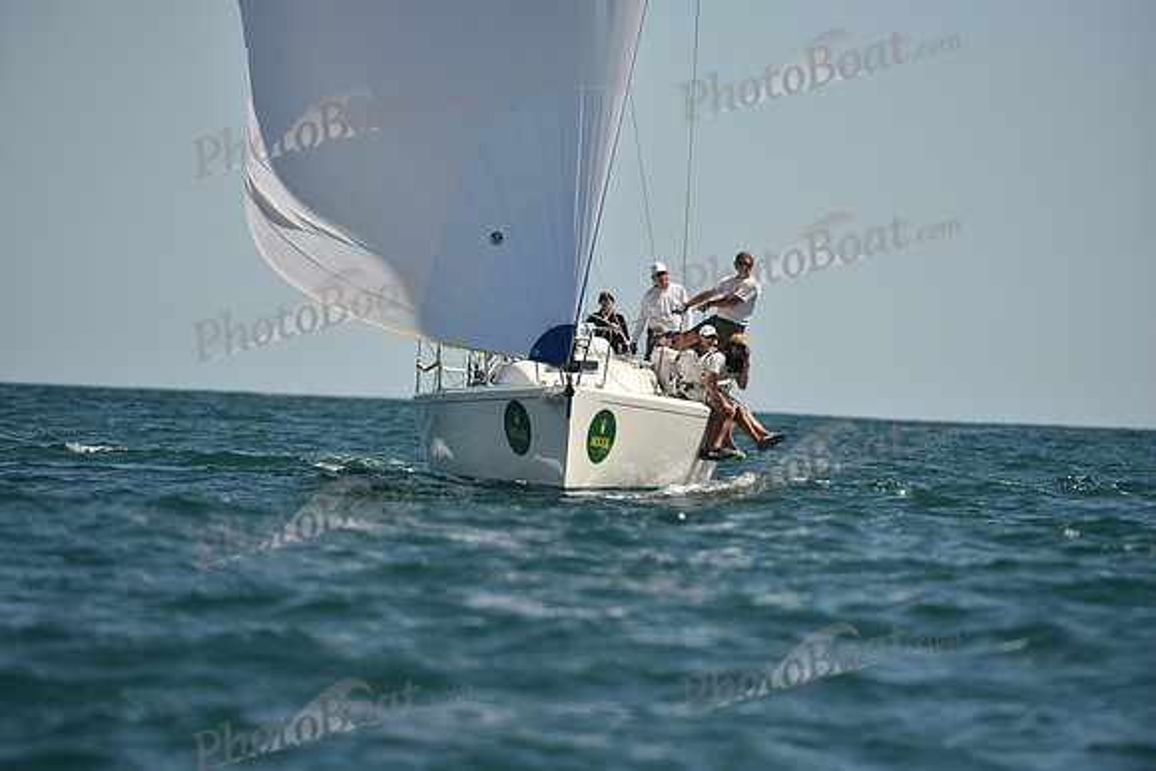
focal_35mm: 400
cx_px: 578
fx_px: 12847
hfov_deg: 5.2
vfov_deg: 3.4
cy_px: 386
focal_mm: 400
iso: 250
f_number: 5
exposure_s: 1/2500
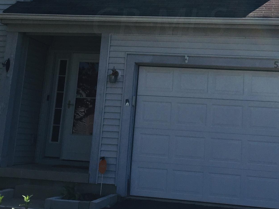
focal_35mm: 70
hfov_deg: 27.7
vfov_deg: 20.6
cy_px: 22
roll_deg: -4.4
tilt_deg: +13.3
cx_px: 160
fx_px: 564
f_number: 2.2
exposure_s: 1/2639
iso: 32
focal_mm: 4.15
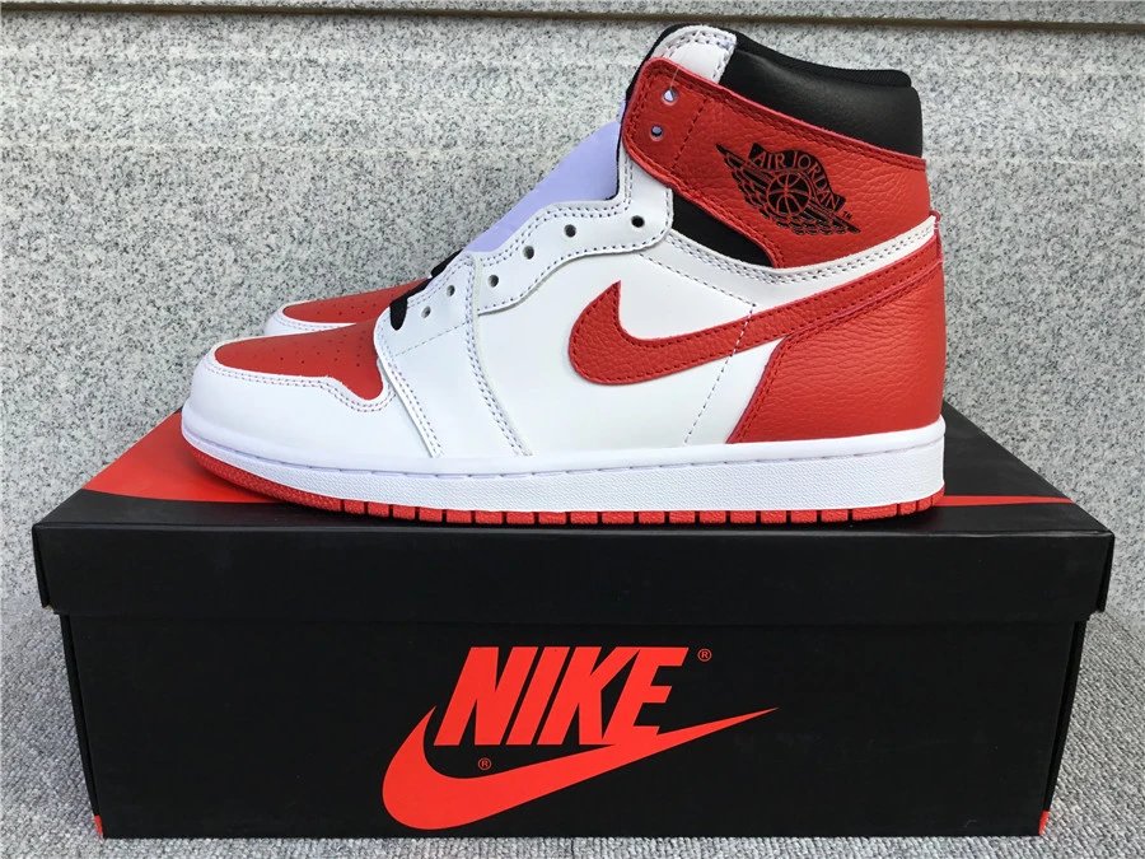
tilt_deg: -14.6
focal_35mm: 31
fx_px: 1025
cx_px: 572
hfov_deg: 58.4
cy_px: 430
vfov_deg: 45.4
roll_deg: -0.5
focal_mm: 3.3
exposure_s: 1/424
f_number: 2.4
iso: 25
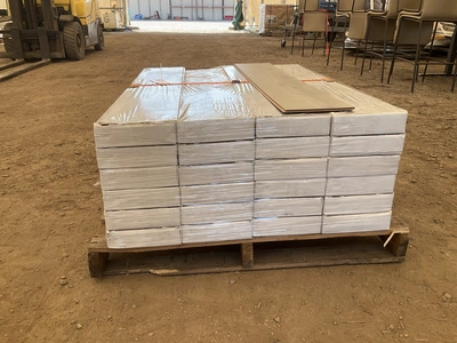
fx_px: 383
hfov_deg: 61.7
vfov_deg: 48.2
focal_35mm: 29
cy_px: 172
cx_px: 228
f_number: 1.8
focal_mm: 3
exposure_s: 1/253
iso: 25
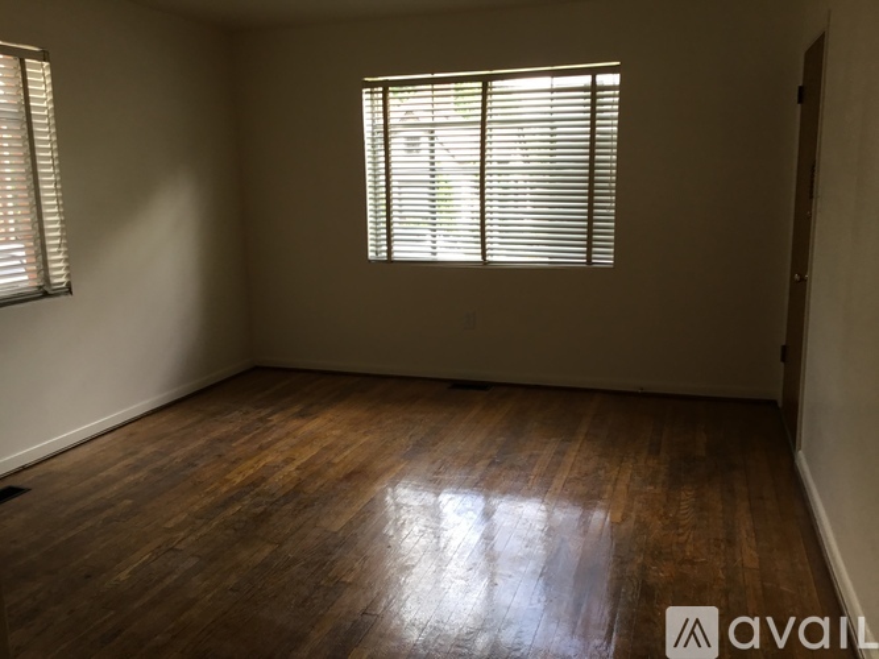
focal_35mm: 31
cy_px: 330
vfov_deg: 45.4
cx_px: 440
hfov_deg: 58.4
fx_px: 787
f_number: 2.4
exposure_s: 1/60
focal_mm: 3.3
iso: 32
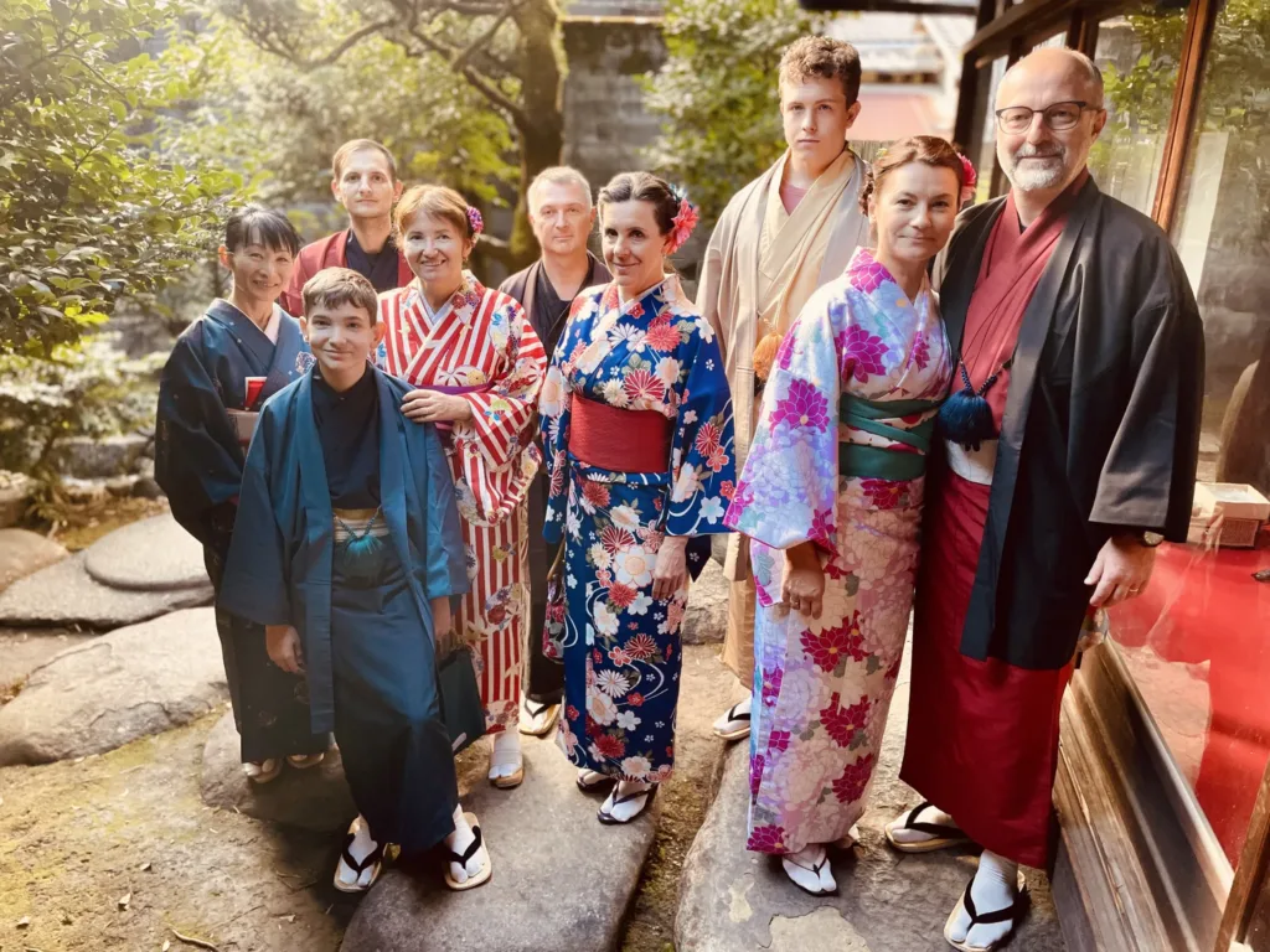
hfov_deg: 67.3
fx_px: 954
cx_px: 635
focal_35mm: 26
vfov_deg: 53.1
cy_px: 476
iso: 125
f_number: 1.6
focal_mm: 4.2
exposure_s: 1/121
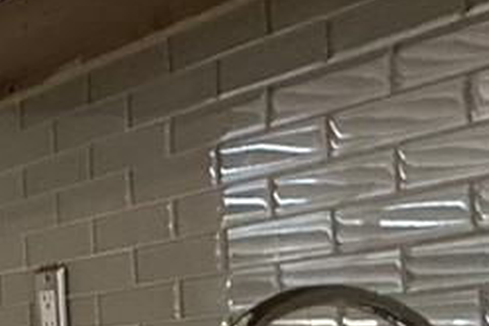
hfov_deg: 13.9
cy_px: 322
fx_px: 1276
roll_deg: +0.1
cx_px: -730
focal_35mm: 94
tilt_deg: +5.1
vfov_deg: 14.3
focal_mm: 2.22
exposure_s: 1/120
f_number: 2.2
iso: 200
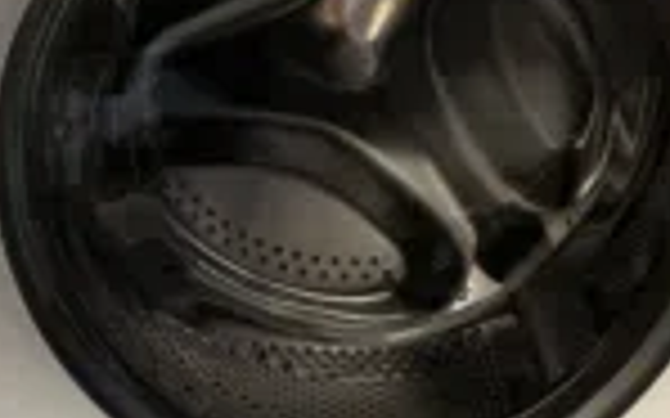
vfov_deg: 17.6
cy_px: 148
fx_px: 1351
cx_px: 405
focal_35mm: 74
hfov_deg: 27.8
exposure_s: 1/50
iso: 200
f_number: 1.6
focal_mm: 5.1
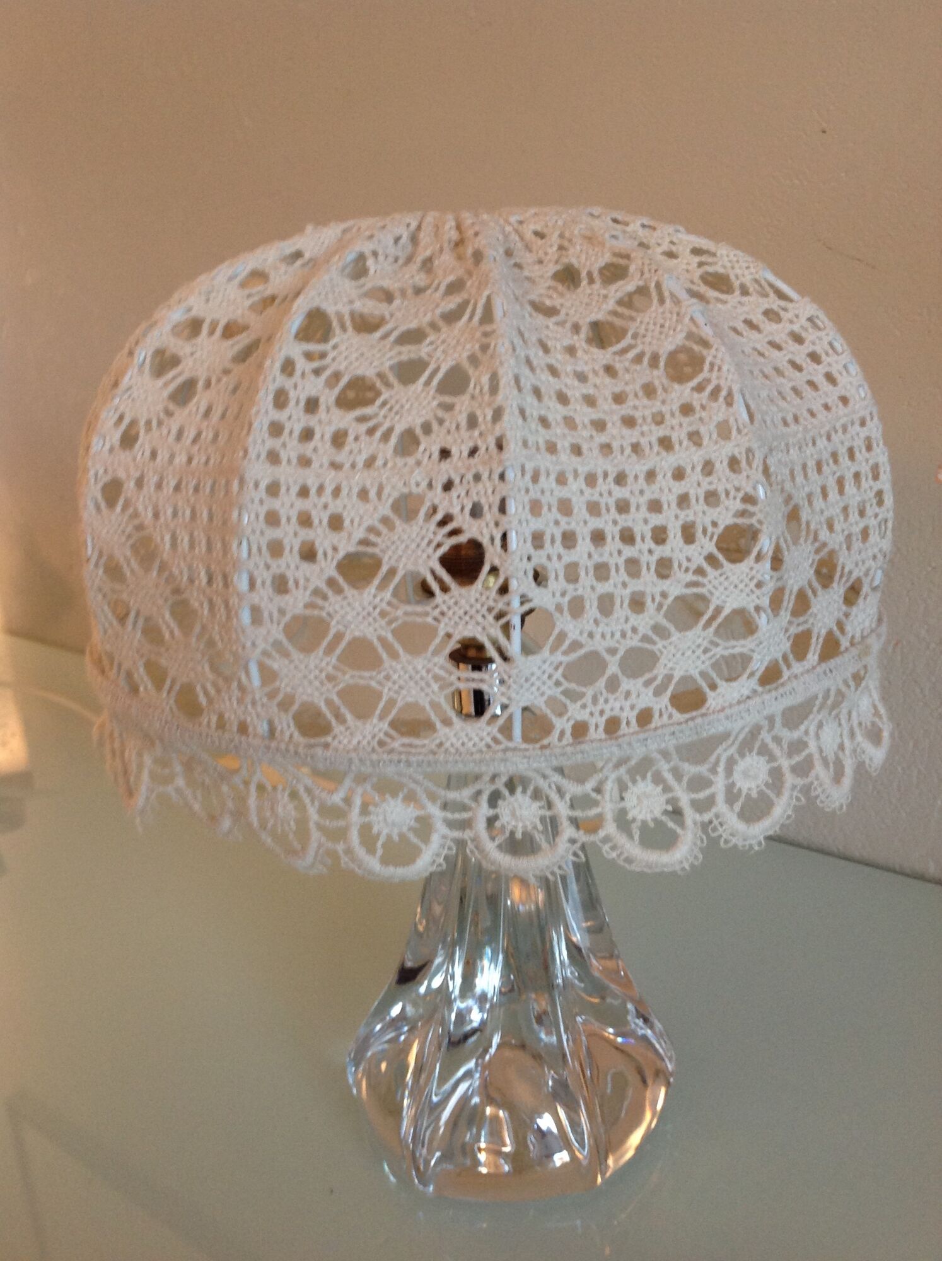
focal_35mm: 35
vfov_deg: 52.7
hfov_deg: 40.6
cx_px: 471
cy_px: 630
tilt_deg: -15.9
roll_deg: +5.6
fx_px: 1273
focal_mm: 4.28
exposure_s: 1/17
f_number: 2.4
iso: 125
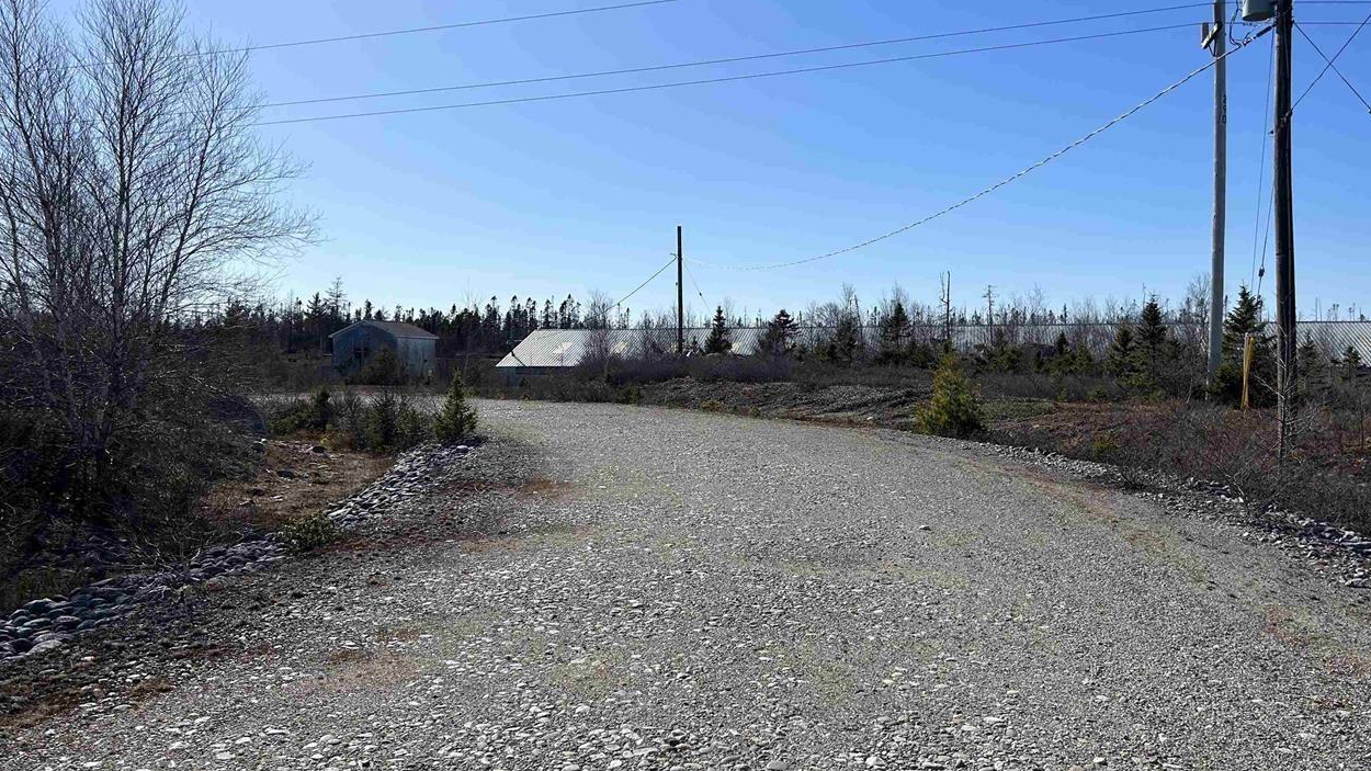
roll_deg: +1.1
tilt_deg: +2.6
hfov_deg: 66.1
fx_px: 1054
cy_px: 342
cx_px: 682
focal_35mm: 29
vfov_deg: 40.1
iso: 50
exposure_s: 1/8000
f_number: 1.5
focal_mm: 5.7
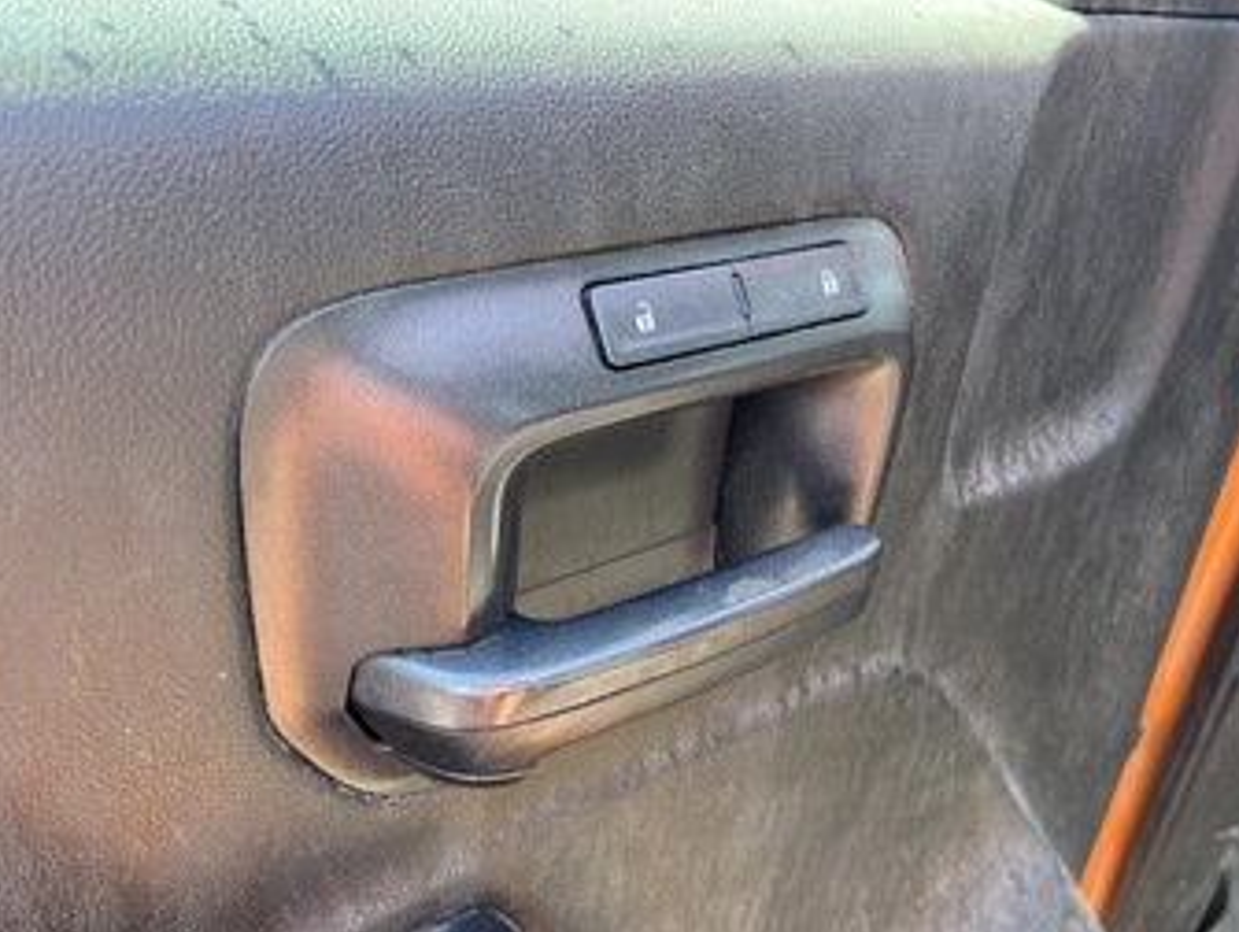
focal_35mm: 31
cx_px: 644
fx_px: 1111
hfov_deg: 58.3
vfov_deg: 45.5
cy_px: 488
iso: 64
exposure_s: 1/122
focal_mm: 5.1
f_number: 1.6
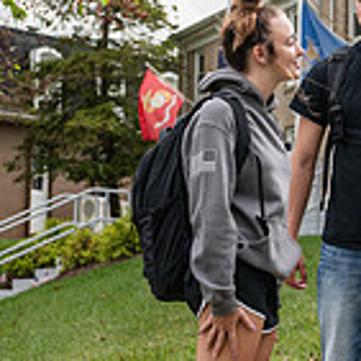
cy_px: 131
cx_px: 335
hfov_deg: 12.7
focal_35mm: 136
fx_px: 1605
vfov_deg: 12.8
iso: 250
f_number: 4
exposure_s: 1/800
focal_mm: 50
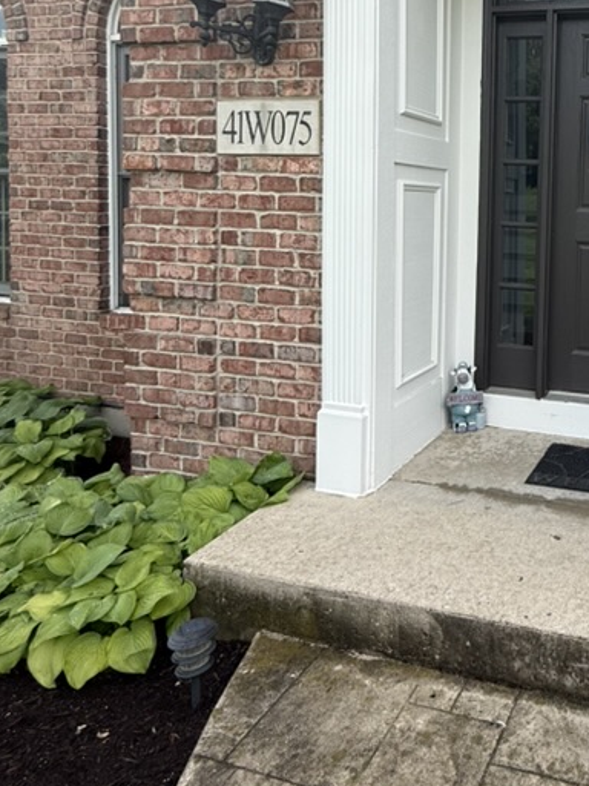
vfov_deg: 61.4
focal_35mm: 28
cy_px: 243
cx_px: 577
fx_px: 635
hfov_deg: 43.3
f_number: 2.2
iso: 50
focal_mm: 2.22
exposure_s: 1/717
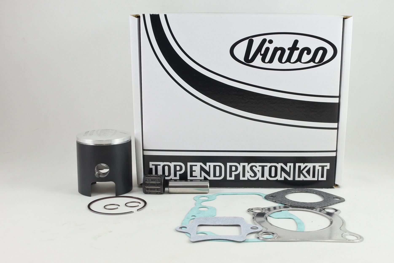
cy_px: 132
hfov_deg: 51.9
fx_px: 405
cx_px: 197
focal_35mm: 37
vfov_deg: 35.9
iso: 500
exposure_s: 1/125
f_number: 4
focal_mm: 14
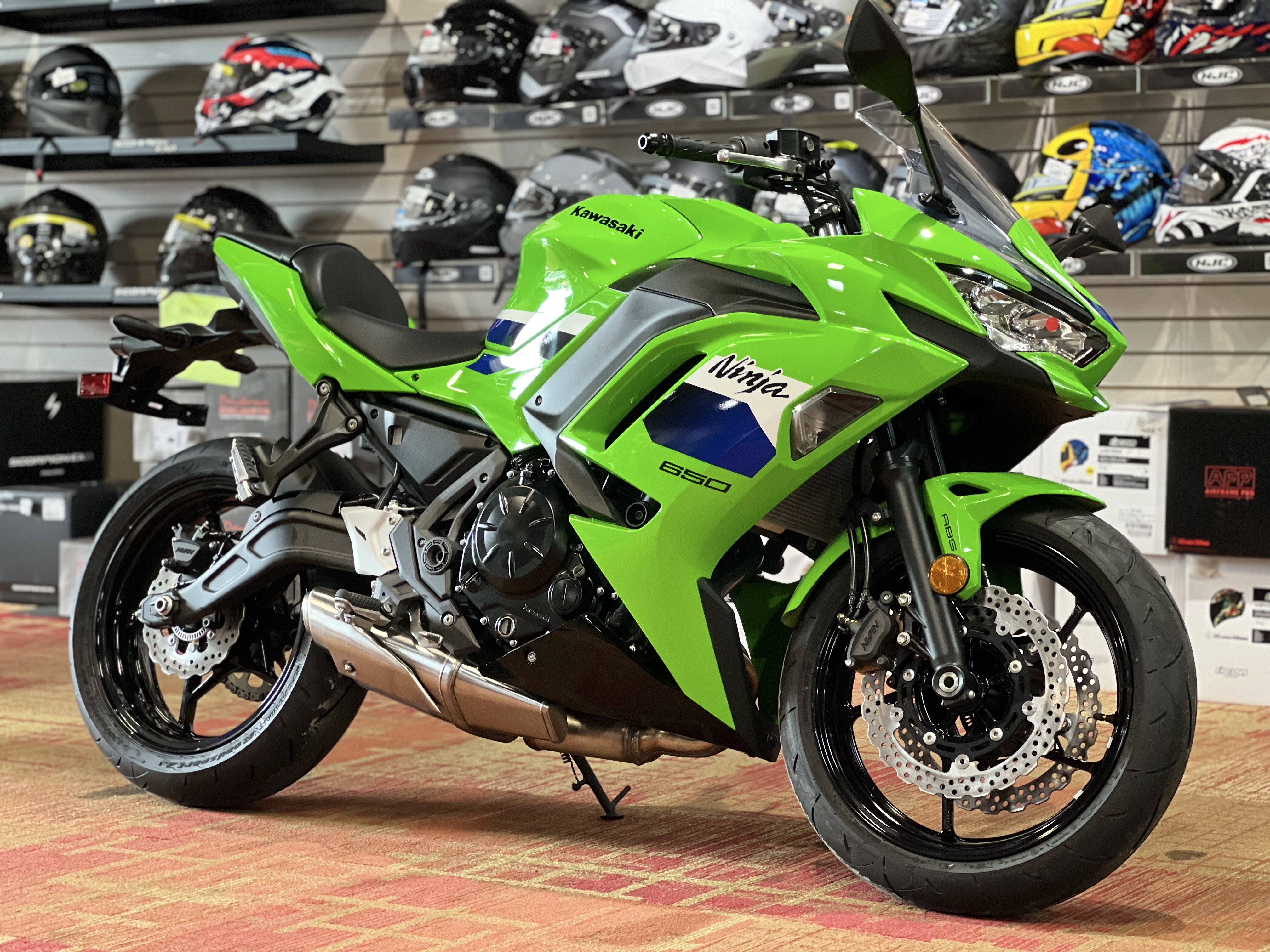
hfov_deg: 25.3
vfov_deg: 19.1
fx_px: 2825
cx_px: 635
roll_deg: -0.5
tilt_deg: -3.8
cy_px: 476
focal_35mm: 77
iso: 320
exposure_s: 1/24
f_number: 2.8
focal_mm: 9
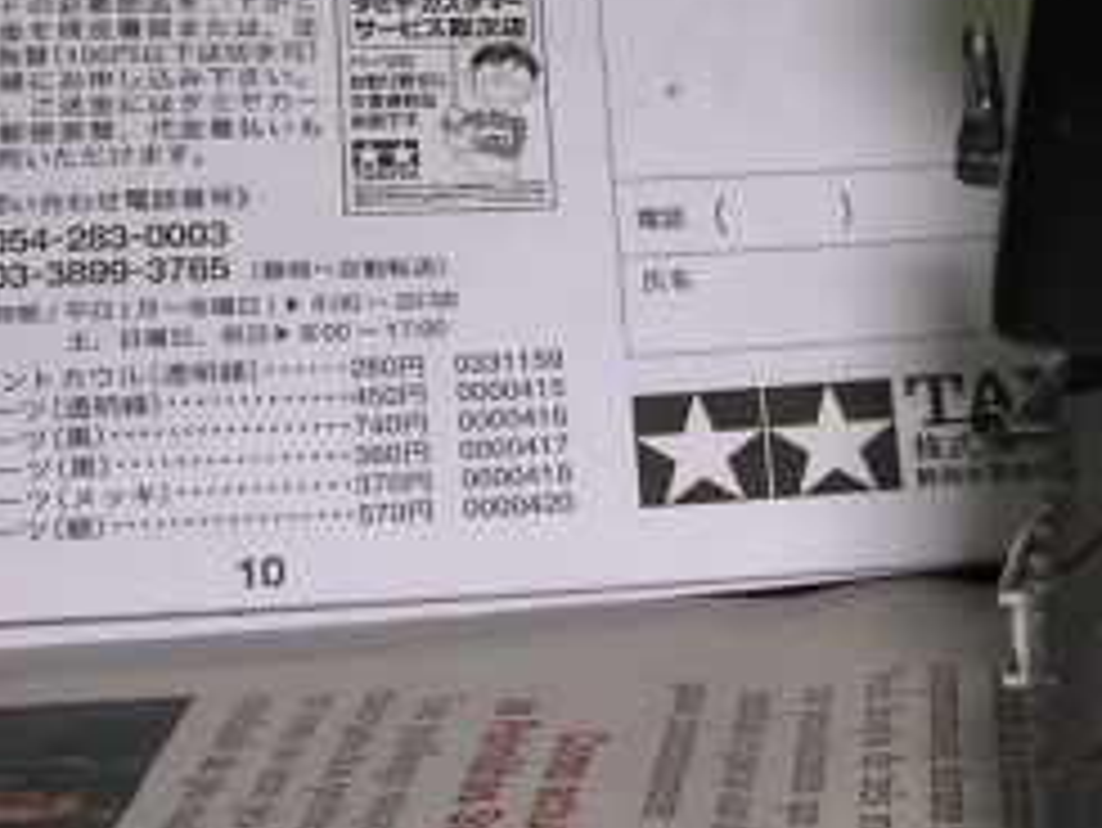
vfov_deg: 12.4
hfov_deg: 15.9
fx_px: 3822
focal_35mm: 120
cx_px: 1250
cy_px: 360
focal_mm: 7.1
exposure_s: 1/60.1
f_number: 6.1
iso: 100
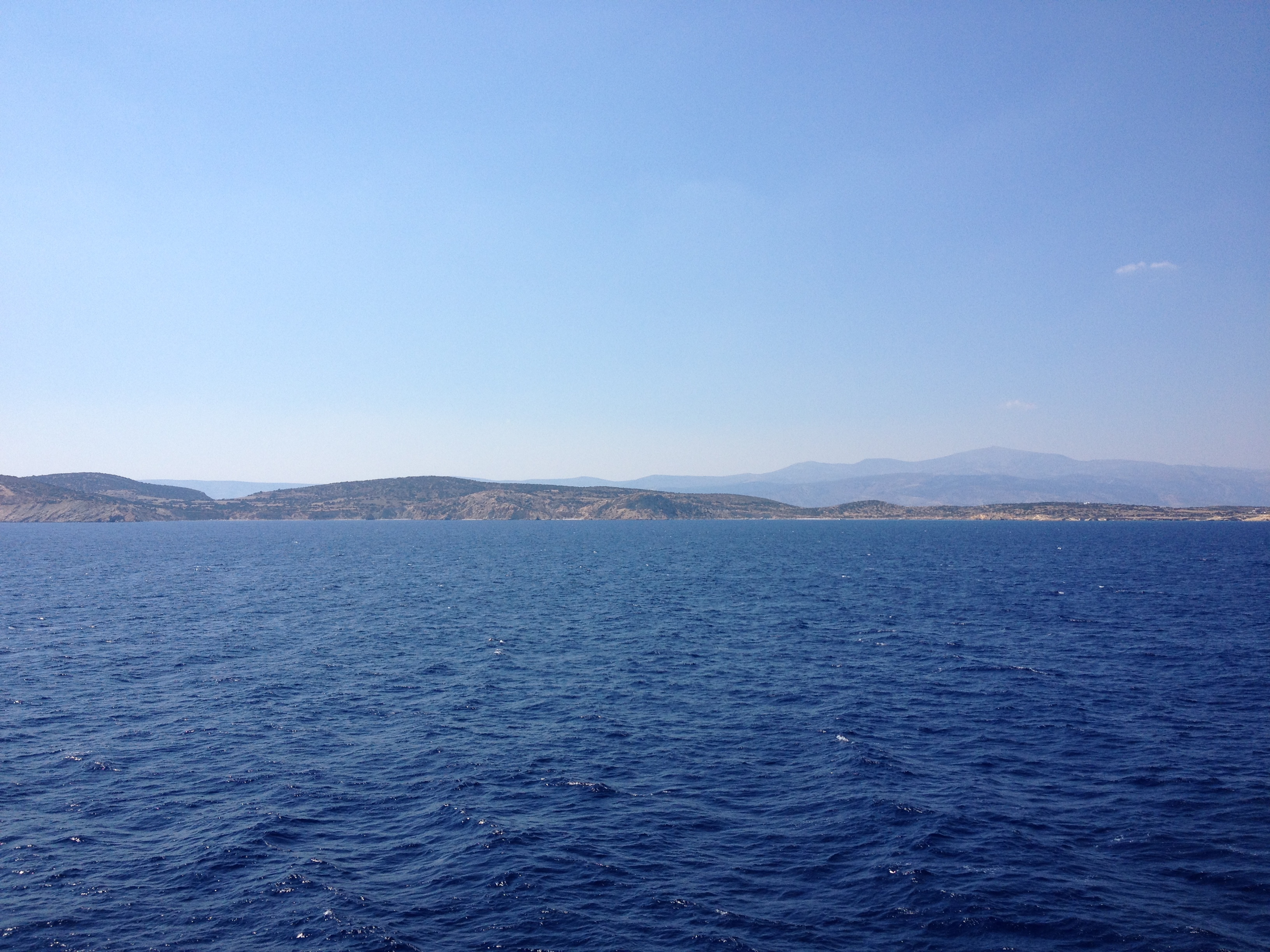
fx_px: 1284
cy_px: 476
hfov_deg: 52.6
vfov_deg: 40.7
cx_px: 635
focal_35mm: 35
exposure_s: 1/2632
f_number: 2.4
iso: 50
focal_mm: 4.28
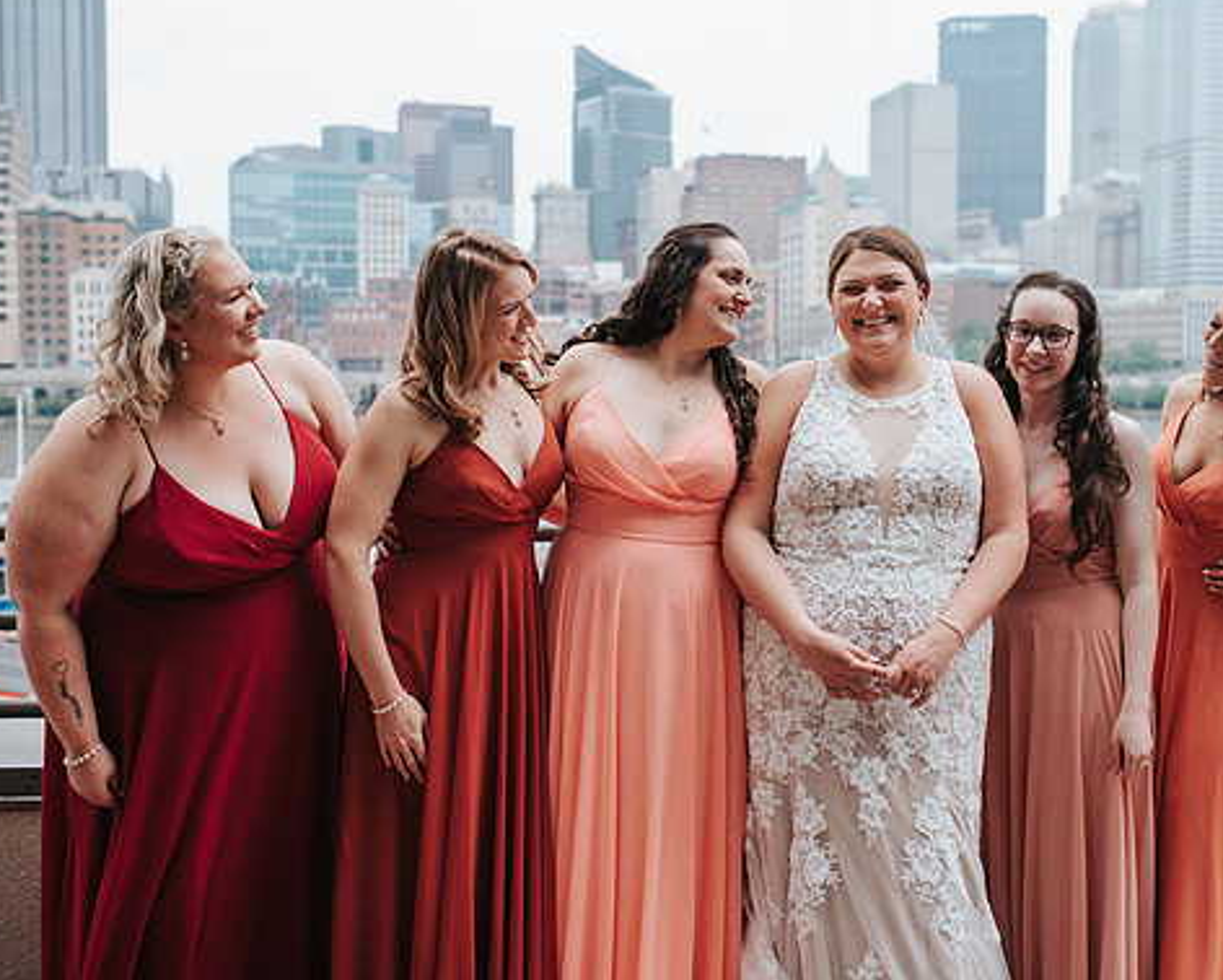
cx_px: 735
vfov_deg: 35.7
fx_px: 1521
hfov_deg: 43.6
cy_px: 472
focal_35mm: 42
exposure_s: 1/800
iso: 250
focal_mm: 35
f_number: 3.2
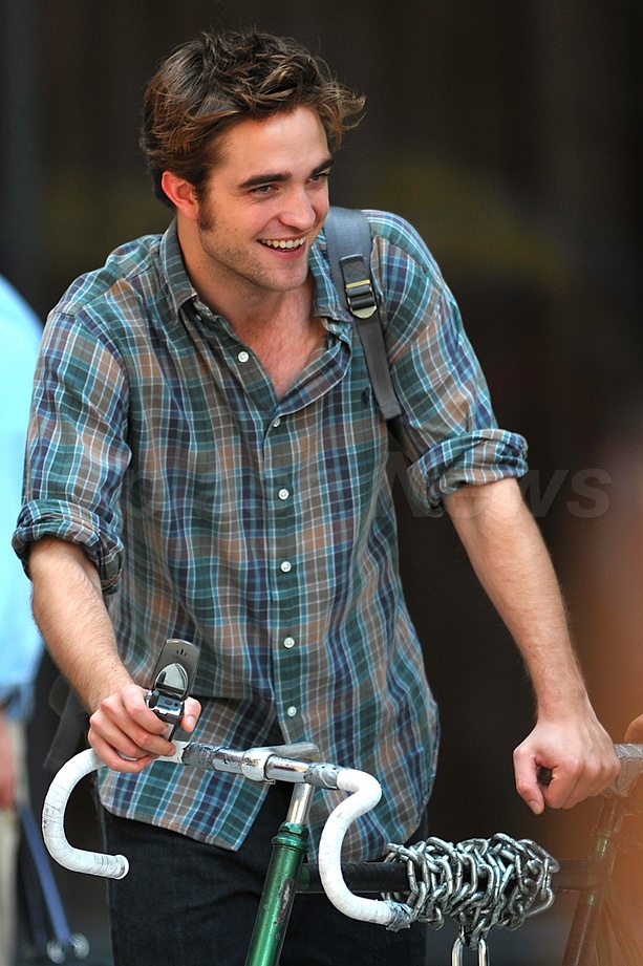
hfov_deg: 4.6
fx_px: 8046
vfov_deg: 6.9
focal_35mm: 300
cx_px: 322
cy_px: 483
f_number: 2.8
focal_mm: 300
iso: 400
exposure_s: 1/400
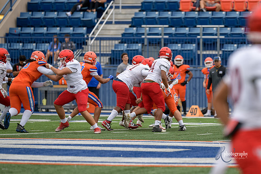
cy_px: 87
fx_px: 1966
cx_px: 161
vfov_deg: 5.1
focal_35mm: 271
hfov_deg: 7.6
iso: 220
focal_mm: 220
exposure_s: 1/800
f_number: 2.8
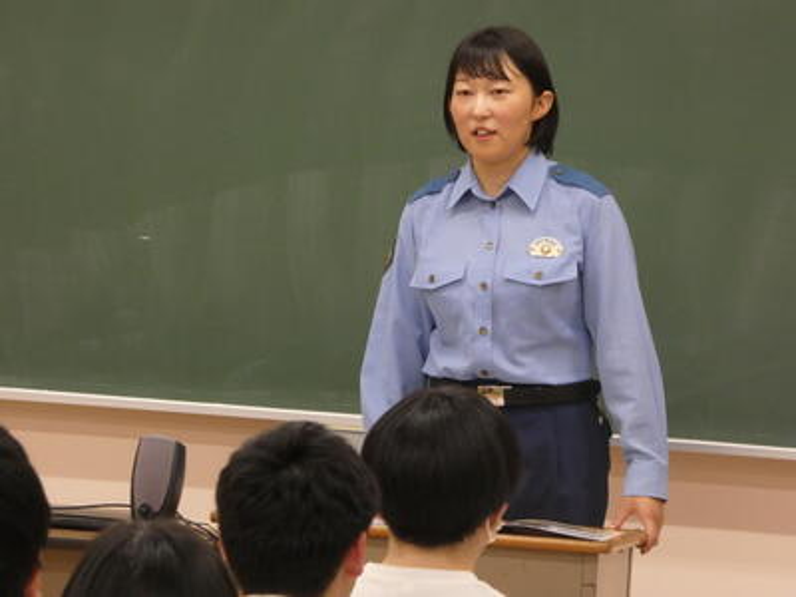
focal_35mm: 291
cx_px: 398
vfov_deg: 5.1
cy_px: 298
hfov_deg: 6.8
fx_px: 6692
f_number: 5.5
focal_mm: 52.2
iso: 640
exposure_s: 1/80
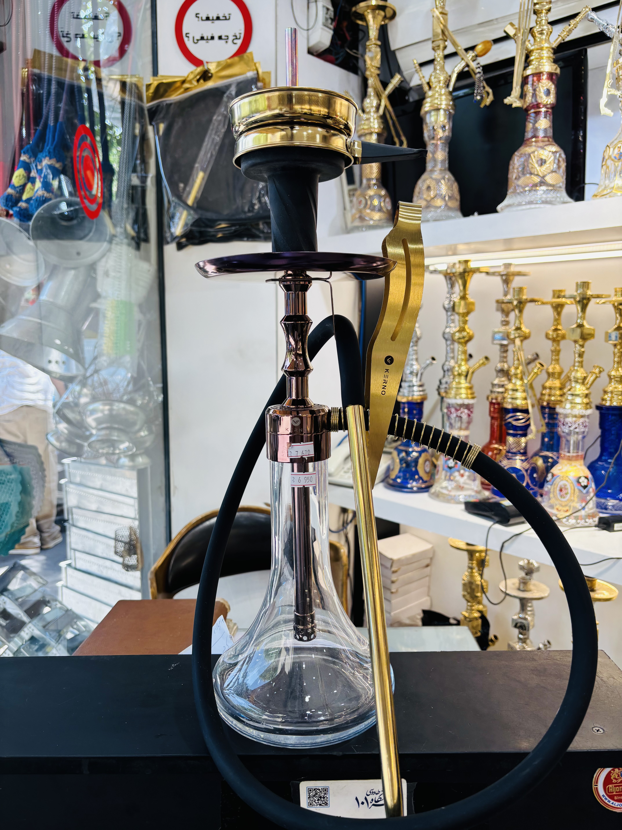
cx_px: 311
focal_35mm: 26
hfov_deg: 53.1
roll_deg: -0.5
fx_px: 623
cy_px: 415
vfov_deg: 67.3
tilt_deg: -8.2
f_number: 1.6
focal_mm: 5.96
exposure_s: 1/118
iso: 32
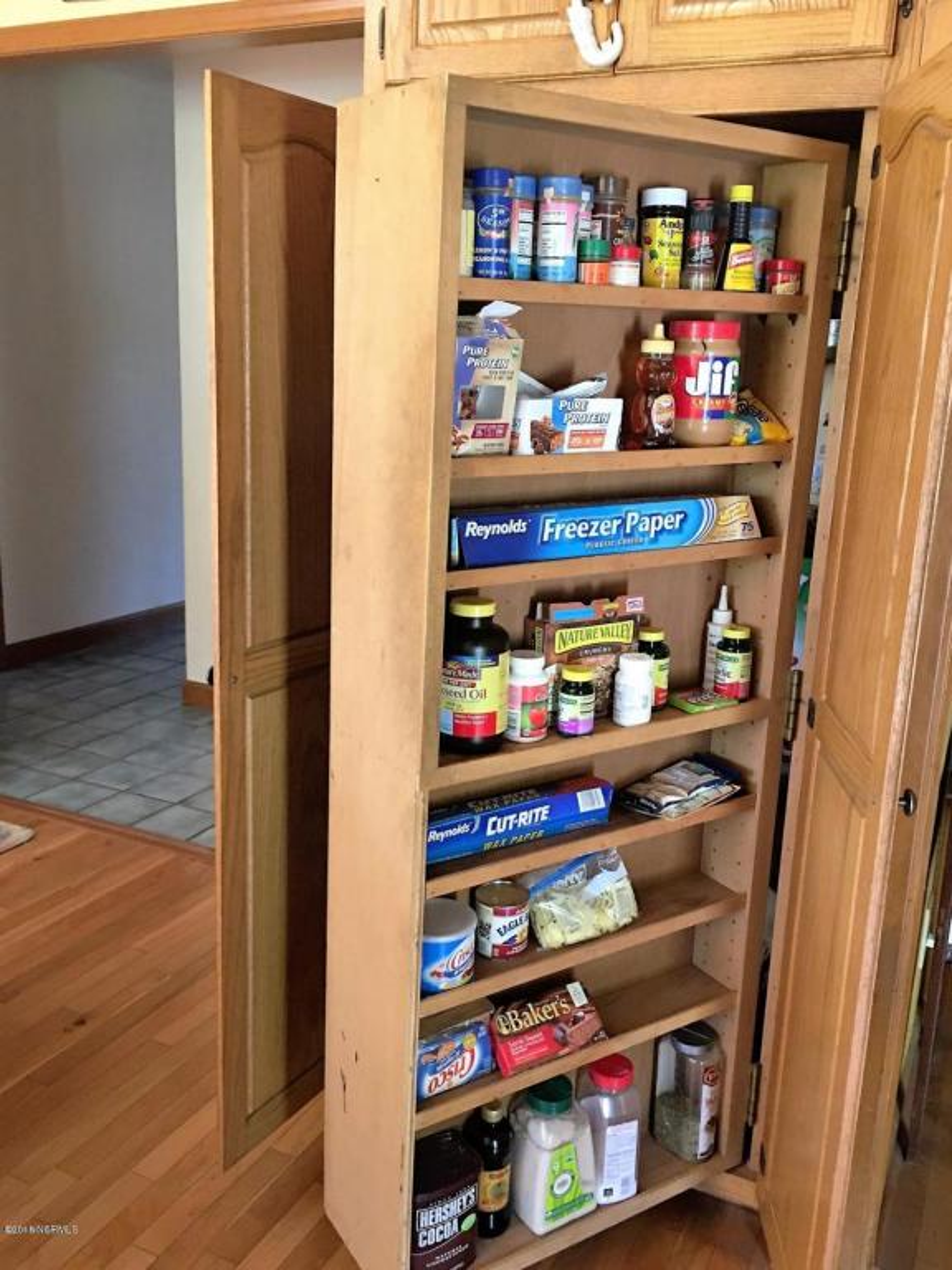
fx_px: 1063
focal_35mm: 29
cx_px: 476
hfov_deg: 48.2
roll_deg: -1.3
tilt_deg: -13.3
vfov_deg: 61.7
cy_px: 635
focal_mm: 4.15
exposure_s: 1/15
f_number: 2.2
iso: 100
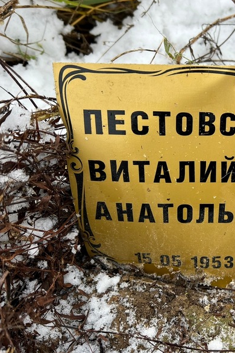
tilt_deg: -52.4
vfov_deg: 51.9
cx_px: 228
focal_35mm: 37
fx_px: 362
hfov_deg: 33.3
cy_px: 174
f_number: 1.5
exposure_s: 1/121
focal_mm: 5.7
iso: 40
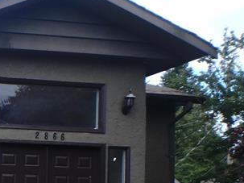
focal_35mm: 71
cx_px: -147
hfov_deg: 21.7
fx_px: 500
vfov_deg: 19.6
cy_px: 214
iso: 125
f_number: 3.5
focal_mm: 3.7
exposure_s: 1/500
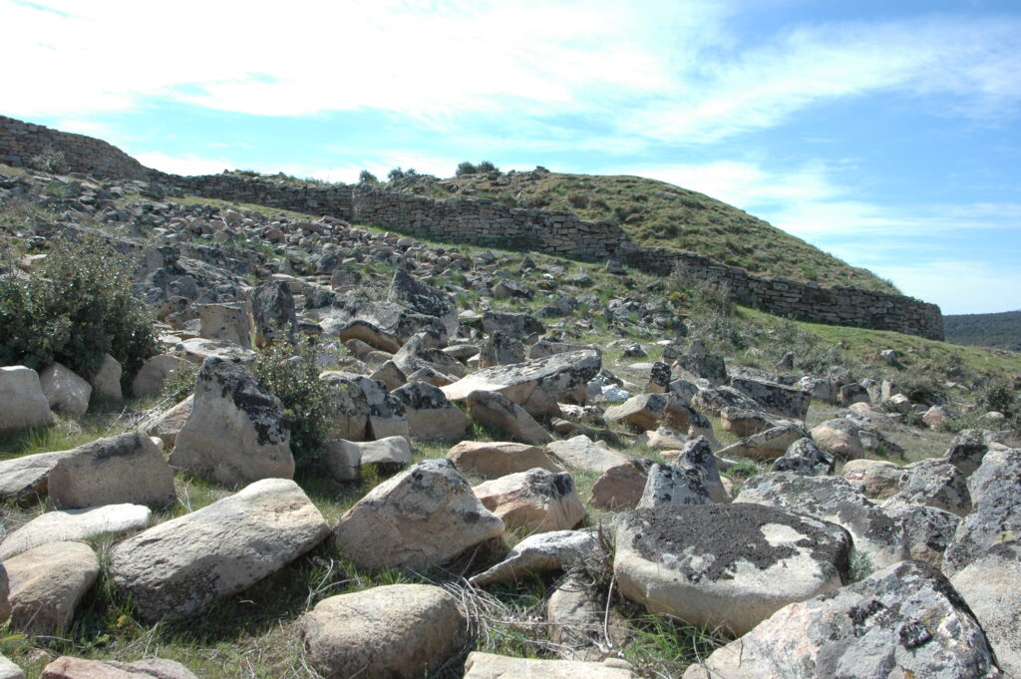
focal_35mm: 30
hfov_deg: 62.0
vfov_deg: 43.5
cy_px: 340
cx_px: 510
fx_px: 850
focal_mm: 20
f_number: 9
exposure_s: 1/320
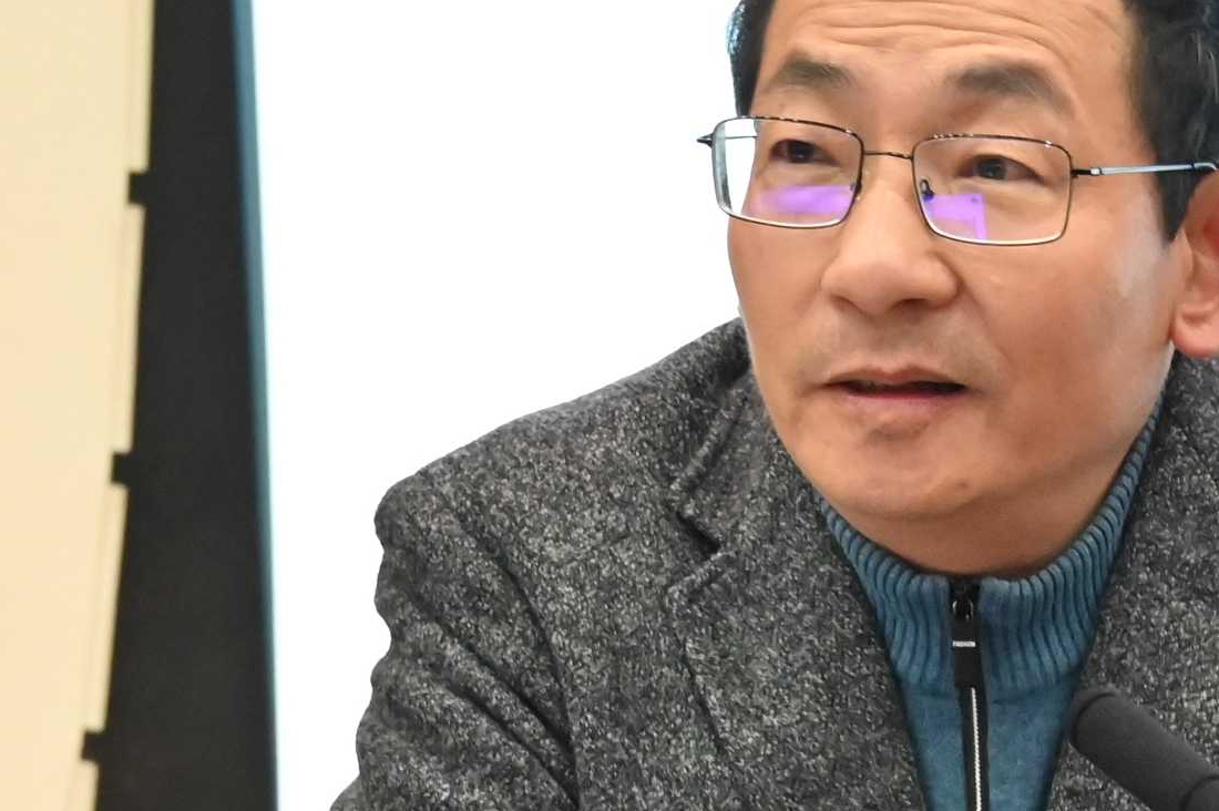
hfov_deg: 21.7
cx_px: 969
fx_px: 3147
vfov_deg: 14.6
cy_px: 675
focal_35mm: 93
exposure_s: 1/80
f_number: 4.5
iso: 4000
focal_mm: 36
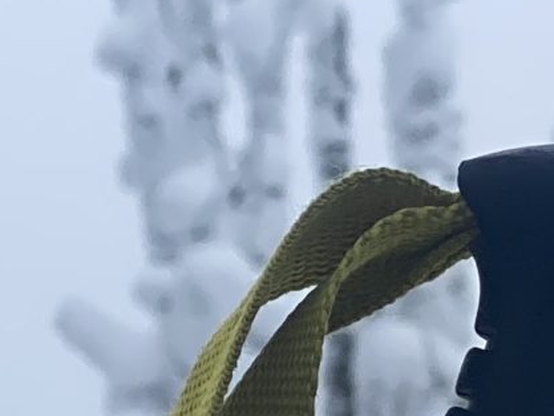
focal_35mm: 319
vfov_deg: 4.5
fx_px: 5107
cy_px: 1227
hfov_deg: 6.2
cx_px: 587
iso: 20
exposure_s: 1/940
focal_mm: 6
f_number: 2
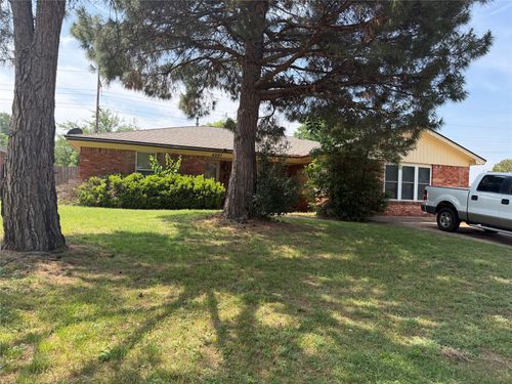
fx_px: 355
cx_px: 256
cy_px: 192
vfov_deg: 56.8
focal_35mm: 24
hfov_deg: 71.6
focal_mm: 6.76
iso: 100
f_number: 1.78
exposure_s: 1/1855
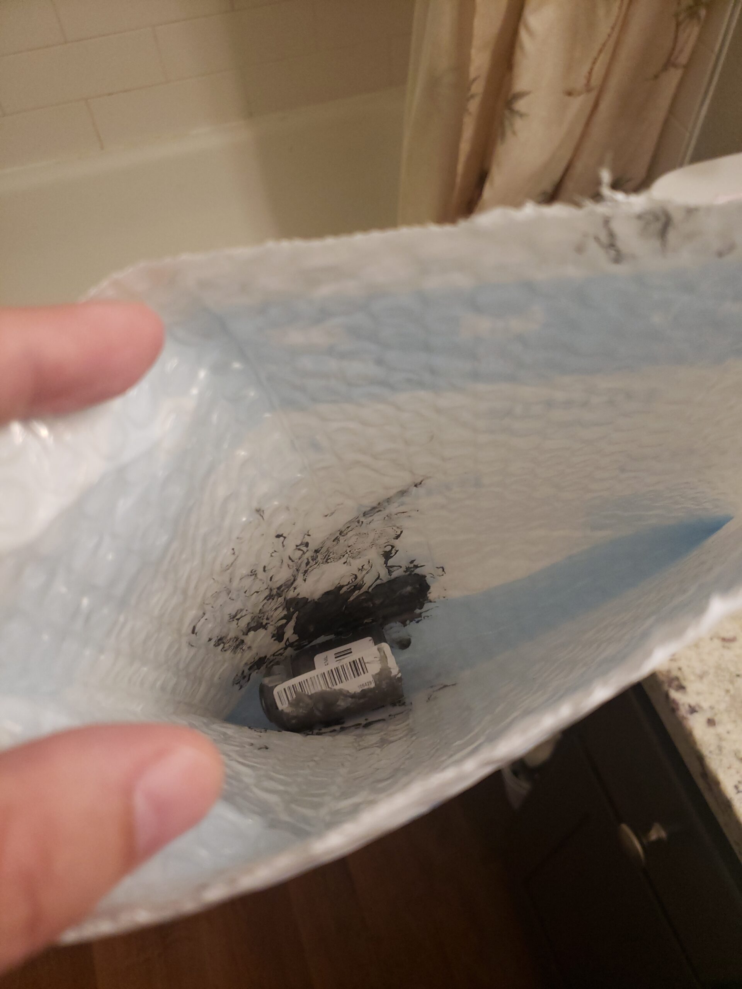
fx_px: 743
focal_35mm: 26
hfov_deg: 53.1
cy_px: 494
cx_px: 371
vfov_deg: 67.3
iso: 168
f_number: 1.5
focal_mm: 4.3
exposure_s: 1/60
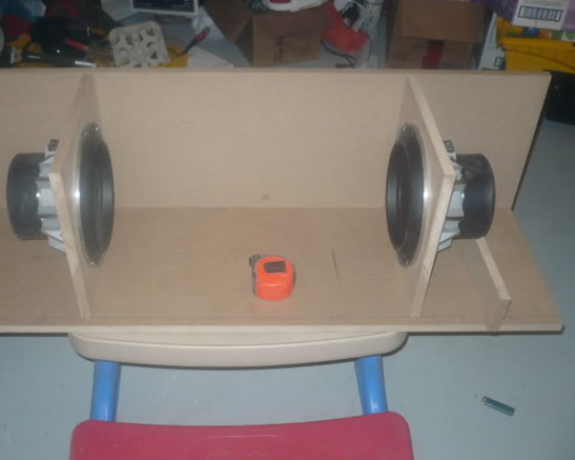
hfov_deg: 45.7
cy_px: 221
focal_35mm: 40
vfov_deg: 37.3
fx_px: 680
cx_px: 251
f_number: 2.8
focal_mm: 5.8
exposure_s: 1/30
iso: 160
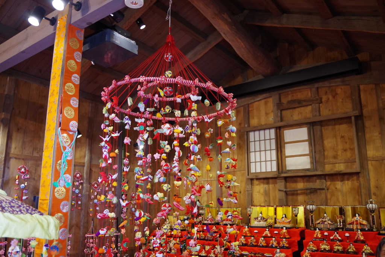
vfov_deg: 41.7
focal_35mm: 32
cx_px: 192
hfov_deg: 59.5
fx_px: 337
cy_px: 128
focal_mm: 21
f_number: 4
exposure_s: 1/50
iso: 1600
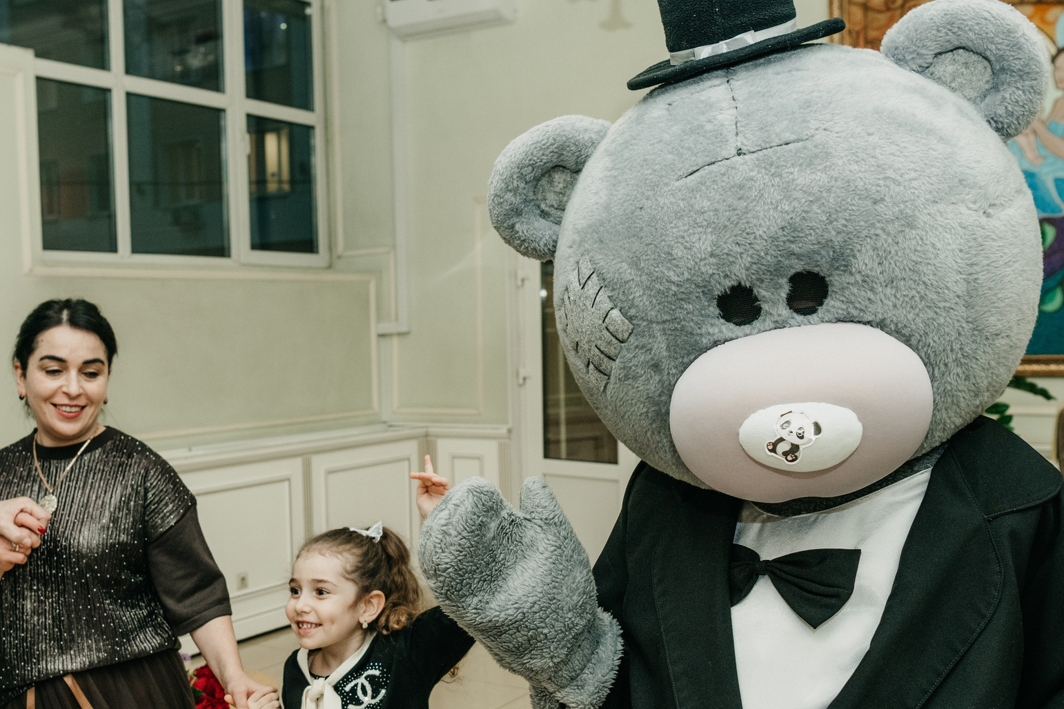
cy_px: 451
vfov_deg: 32.4
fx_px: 1212
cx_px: 422
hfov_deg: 47.1
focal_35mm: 41
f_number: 4.5
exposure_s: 1/160
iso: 640
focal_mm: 24
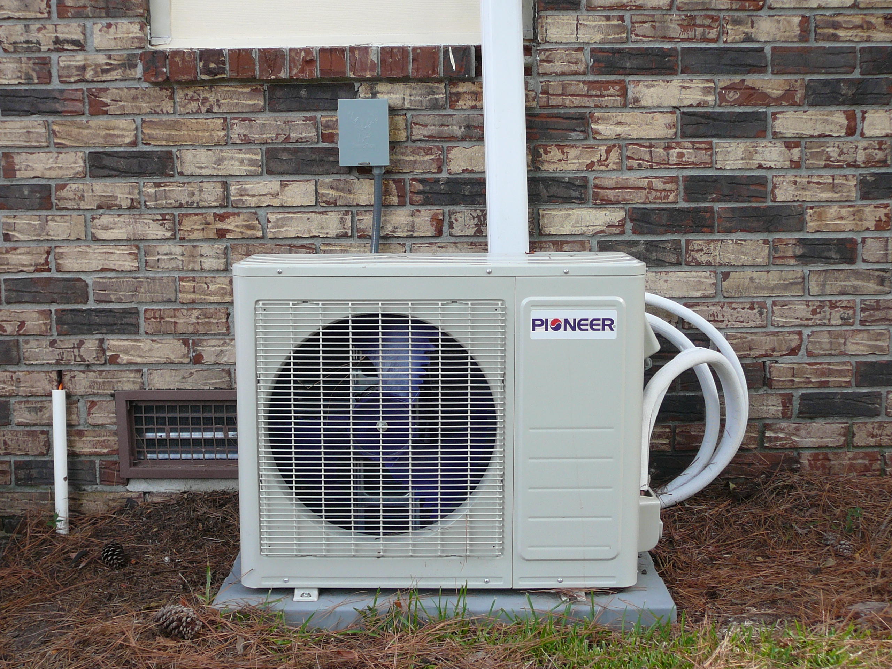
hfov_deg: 42.1
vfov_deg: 32.2
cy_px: 334
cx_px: 446
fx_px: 1160
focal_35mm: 45
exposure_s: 1/100
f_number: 3.2
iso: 80
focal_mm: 6.7
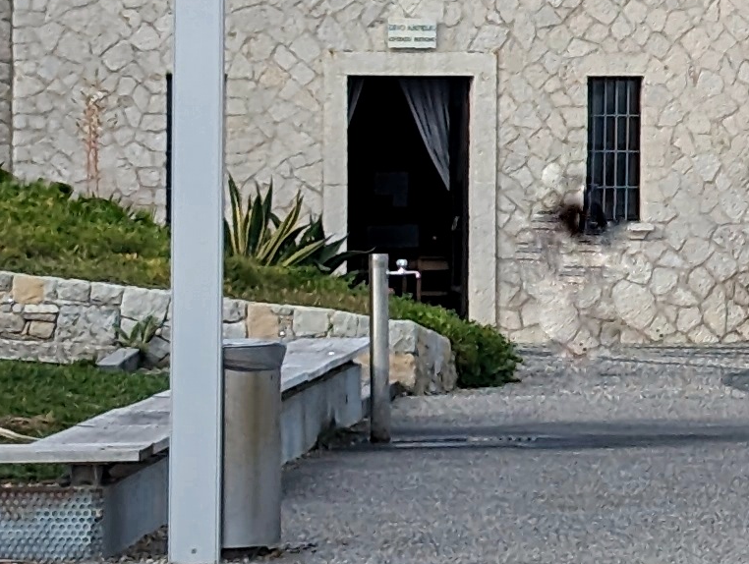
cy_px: 95
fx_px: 5570
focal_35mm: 257
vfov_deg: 5.8
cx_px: 1372
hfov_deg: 7.5
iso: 55
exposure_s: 1/1520
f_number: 1.85
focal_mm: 6.81
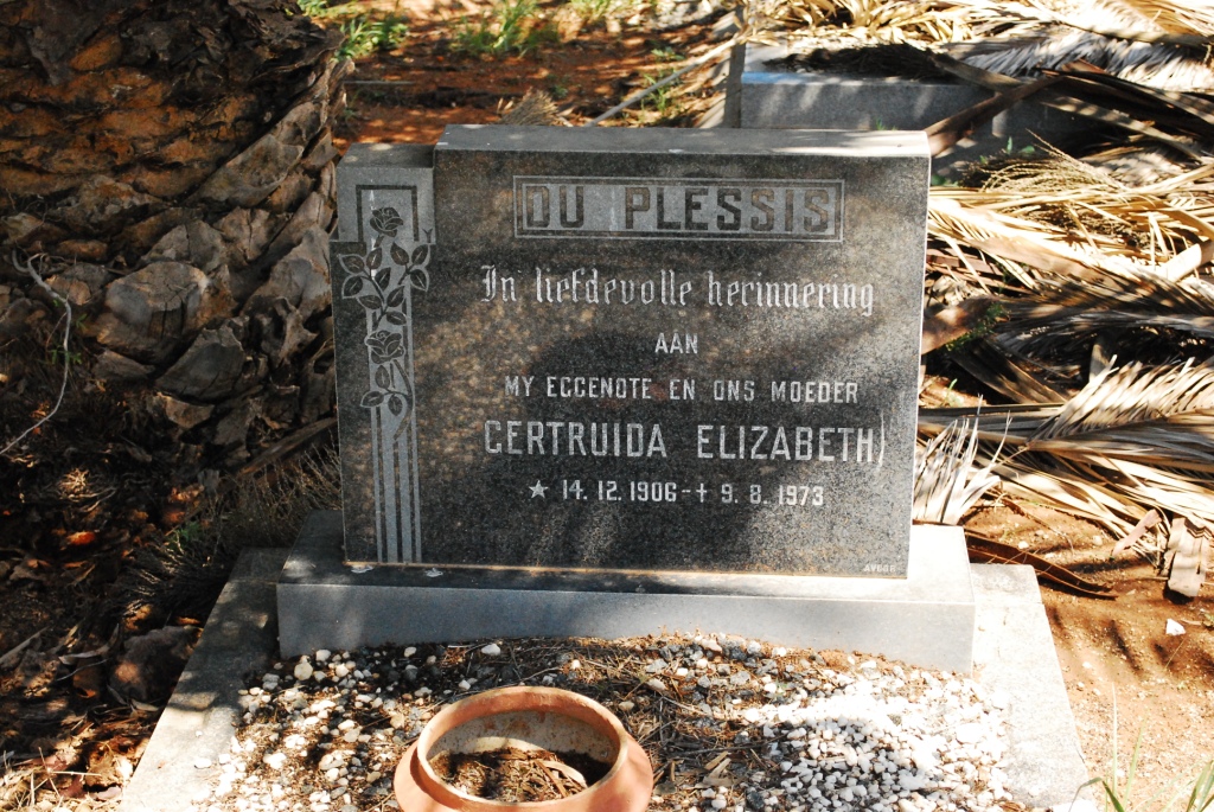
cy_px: 406
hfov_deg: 30.5
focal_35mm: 66
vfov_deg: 20.7
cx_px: 607
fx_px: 2228
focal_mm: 44
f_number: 5.3
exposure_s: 1/1600
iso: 1600
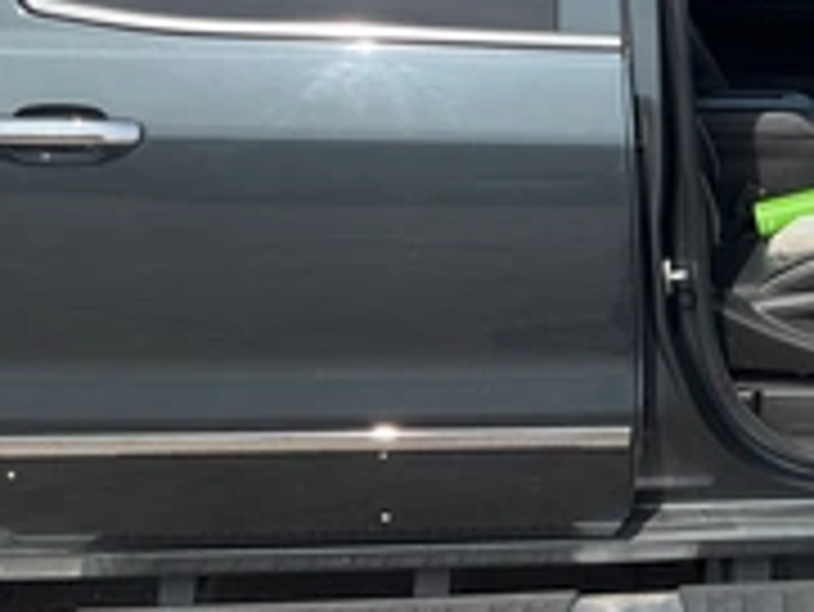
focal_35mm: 64
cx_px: 890
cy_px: 144
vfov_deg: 22.7
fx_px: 1506
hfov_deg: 27.7
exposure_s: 1/1195
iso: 25
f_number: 1.8
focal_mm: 3
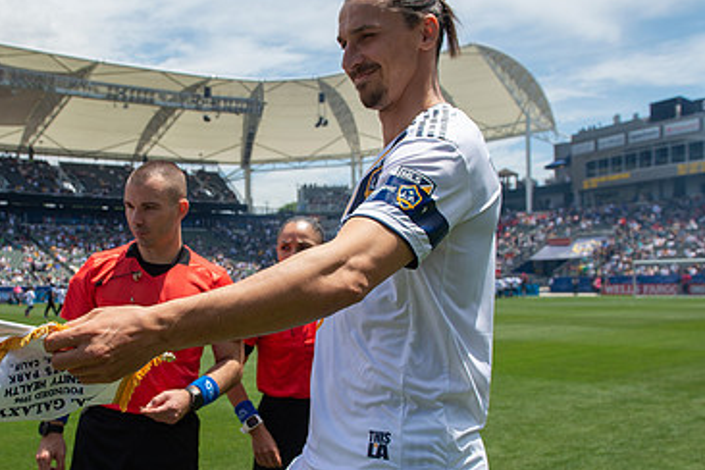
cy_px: 288
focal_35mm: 38
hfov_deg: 49.7
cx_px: 231
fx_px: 744
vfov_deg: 34.9
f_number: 5.6
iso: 200
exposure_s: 1/1250
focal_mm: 24
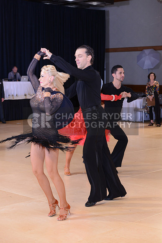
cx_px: 81
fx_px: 506
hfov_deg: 18.2
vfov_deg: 27.0
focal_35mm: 75
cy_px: 122
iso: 1250
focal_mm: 75
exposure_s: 1/250
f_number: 5.6
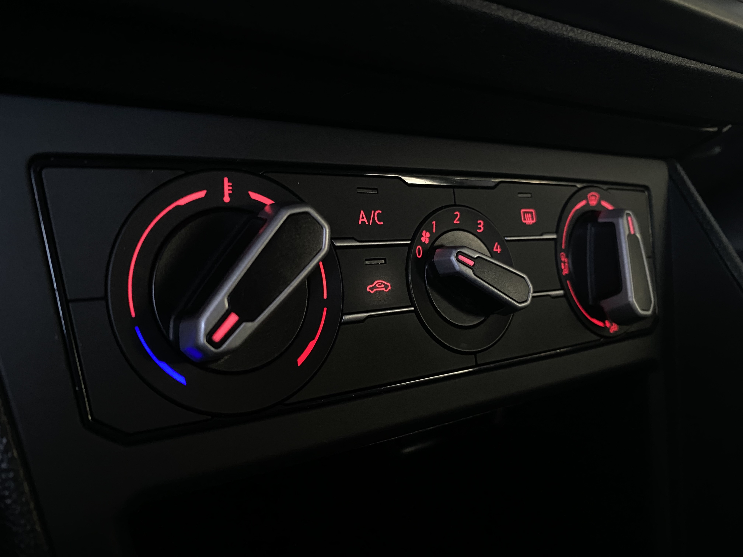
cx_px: 372
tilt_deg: -18.0
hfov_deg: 69.4
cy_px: 278
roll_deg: -11.4
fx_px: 537
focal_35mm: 25
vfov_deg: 54.9
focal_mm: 4.25
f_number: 1.8
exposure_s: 1/33
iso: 640
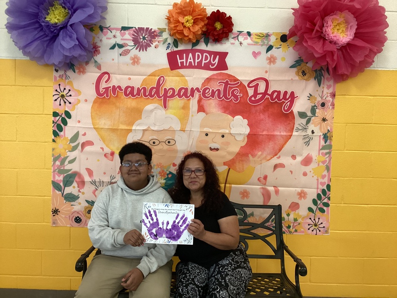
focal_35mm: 31
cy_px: 149
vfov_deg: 45.4
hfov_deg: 58.4
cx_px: 198
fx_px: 356
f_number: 2.4
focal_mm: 3.3
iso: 250
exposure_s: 1/50
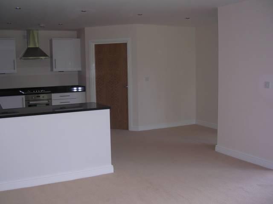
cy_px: 102
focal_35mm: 38
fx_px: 300
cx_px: 136
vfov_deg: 37.7
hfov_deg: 49.0
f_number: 2.8
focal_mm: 5.8
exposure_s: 1/60.1
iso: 123
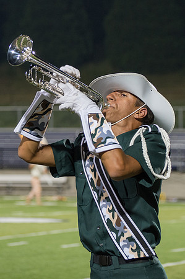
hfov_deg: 7.7
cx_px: 133
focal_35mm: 179
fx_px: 1380
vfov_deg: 11.5
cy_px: 115
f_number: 4.5
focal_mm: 100
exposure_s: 1/160
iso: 1800
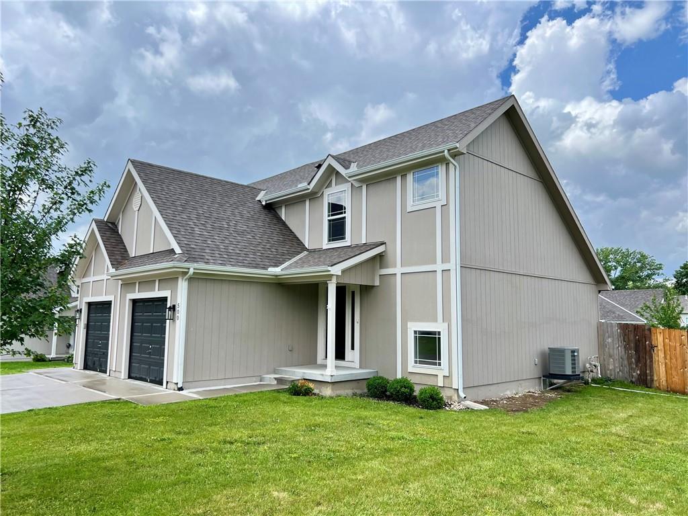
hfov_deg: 67.3
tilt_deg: +7.0
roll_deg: -0.7
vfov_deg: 53.1
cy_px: 258
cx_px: 344
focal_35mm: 26
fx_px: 517
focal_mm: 5.7
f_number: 1.5
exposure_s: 1/2571
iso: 50
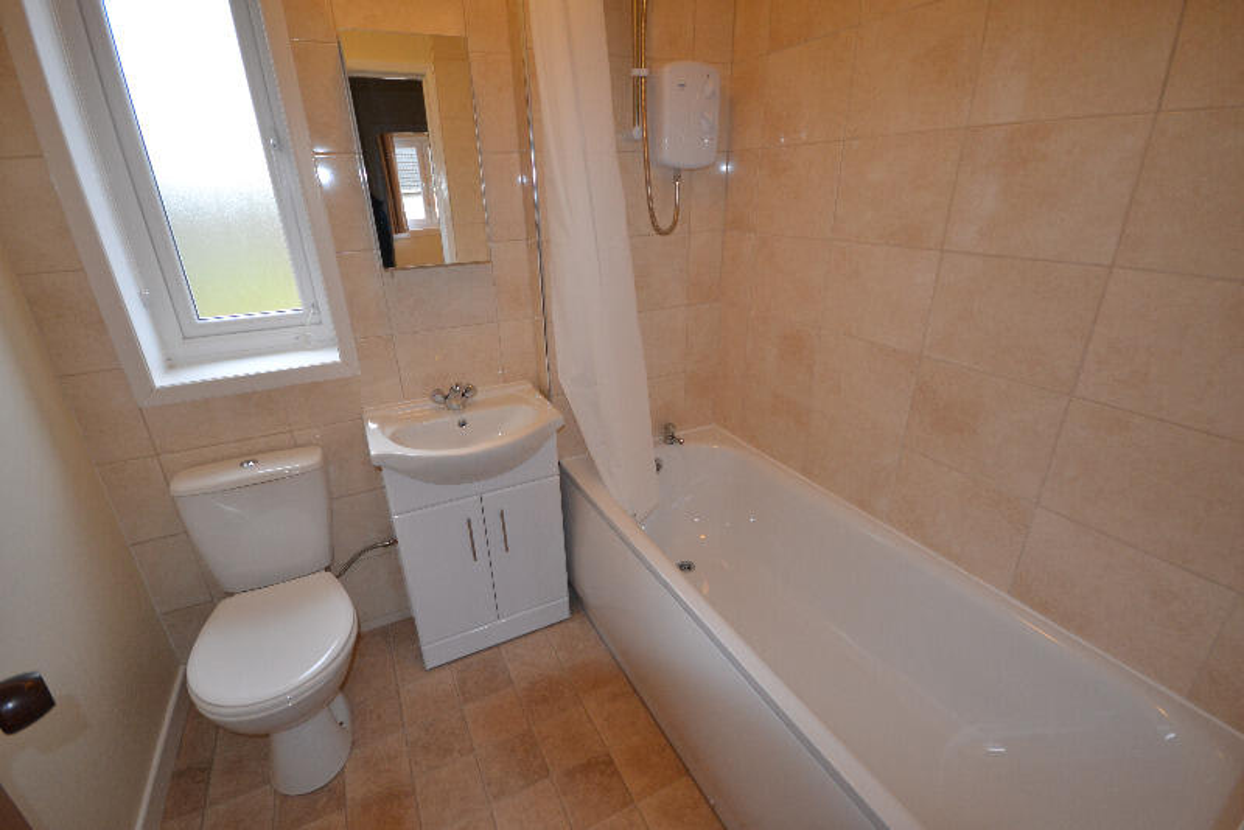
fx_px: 518
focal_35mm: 15
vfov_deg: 77.4
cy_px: 415
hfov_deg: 100.4
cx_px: 622
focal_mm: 10
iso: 640
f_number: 4
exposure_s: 1/60
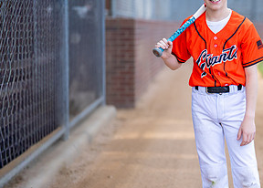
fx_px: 844
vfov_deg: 12.7
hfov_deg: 17.5
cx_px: 230
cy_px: 85
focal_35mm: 113
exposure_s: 1/2000
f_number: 1.2
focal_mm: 50
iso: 125
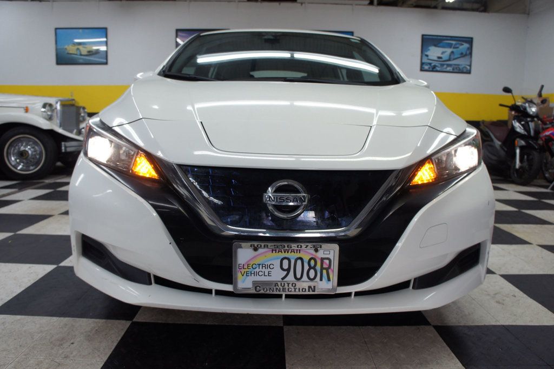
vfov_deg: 47.9
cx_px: 277
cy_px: 184
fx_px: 415
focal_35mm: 27
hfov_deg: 67.4
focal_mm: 18
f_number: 4
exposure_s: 1/80
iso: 400
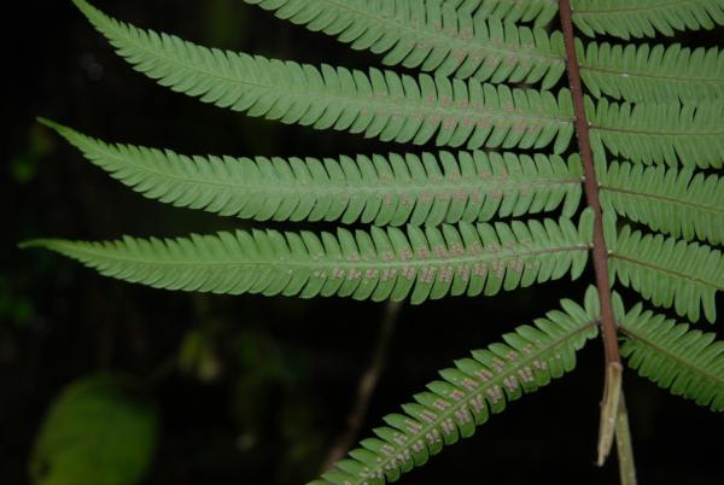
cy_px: 242
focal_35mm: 90
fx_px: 1813
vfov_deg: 15.2
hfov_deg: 22.6
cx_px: 362
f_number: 8
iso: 100
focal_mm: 60
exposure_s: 1/60
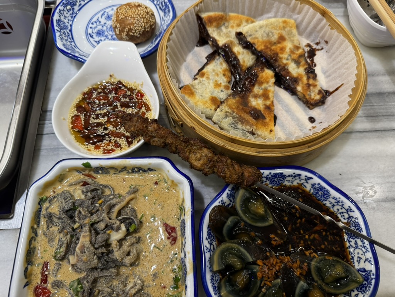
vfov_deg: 56.8
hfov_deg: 71.6
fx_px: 274
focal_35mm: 24
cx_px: 198
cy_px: 148
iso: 125
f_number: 1.78
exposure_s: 1/100
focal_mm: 6.76
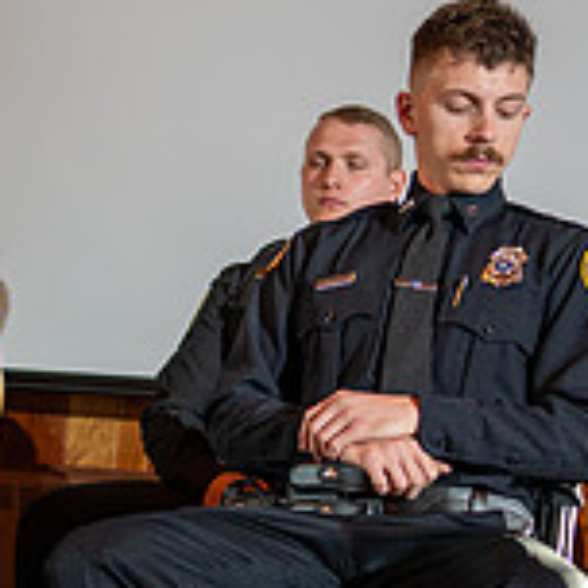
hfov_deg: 13.2
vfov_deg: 13.3
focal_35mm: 130
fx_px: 2498
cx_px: -35
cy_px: 526
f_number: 2.5
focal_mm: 40
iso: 500
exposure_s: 1/200
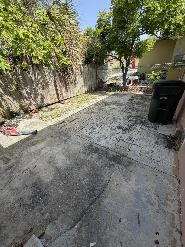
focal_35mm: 14
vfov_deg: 102.1
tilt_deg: -29.7
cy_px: 124
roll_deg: +2.8
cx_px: 92
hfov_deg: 85.7
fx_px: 100
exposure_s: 1/448
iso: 64
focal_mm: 2.22
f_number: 2.2
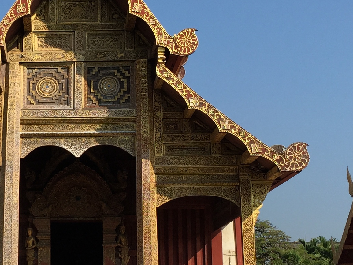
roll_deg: -1.2
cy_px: 178
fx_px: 836
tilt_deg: +9.6
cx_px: 47
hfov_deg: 23.3
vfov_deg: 17.9
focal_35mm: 82
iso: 32
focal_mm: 4.15
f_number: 2.2
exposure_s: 1/1980
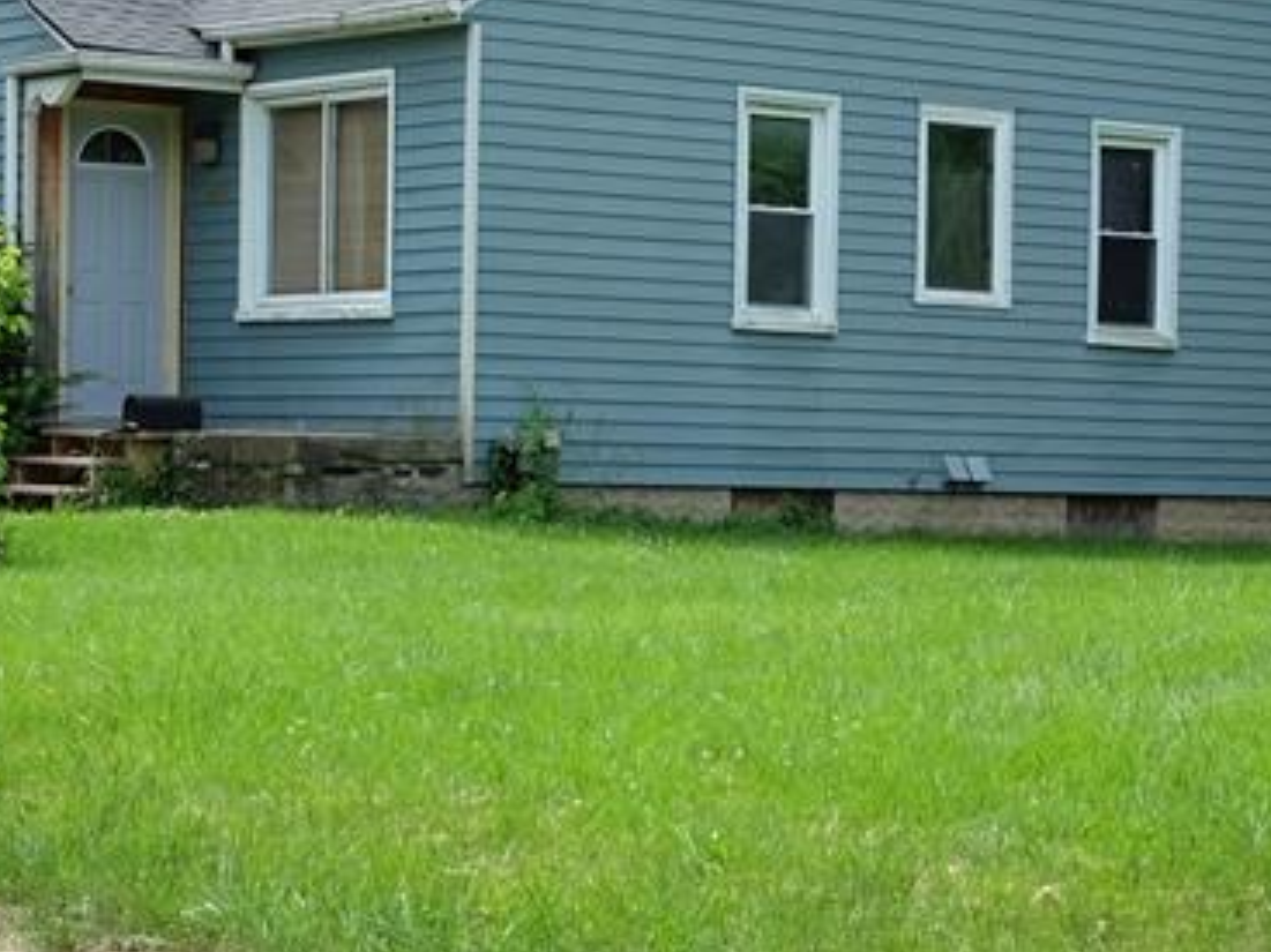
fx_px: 4038
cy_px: 540
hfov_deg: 17.9
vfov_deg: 13.4
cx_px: 561
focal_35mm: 110
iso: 200
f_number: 5.6
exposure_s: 1/320
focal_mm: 27
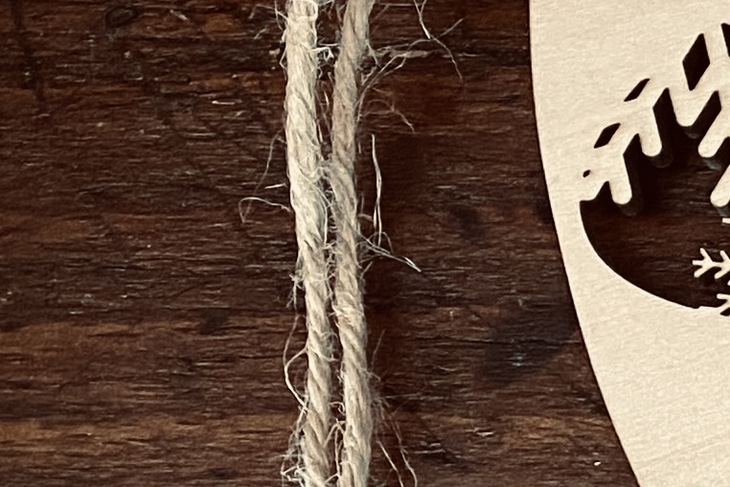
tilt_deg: -66.8
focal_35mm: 143
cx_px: 1845
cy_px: -74
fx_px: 2899
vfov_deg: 9.5
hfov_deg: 11.4
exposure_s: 1/60
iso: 320
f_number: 1.8
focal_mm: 4.25
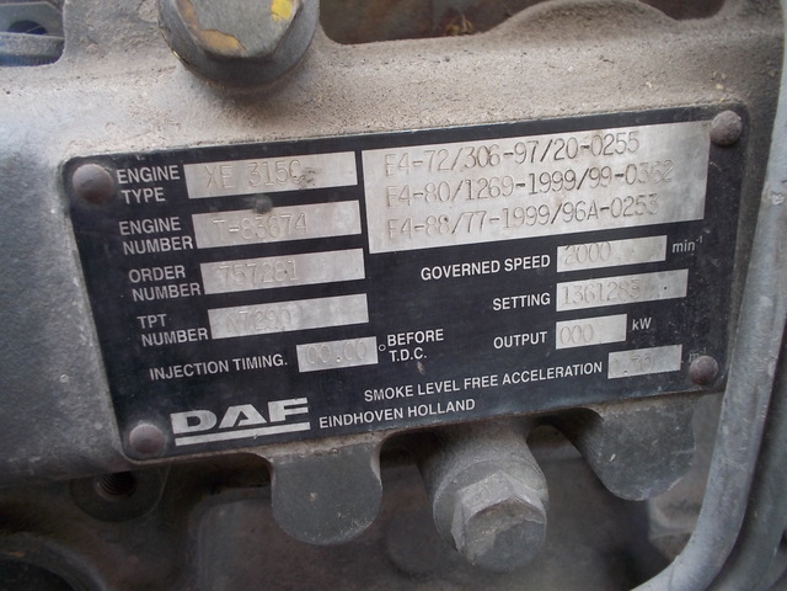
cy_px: 296
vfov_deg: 48.2
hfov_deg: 61.7
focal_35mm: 29
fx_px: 659
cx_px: 394
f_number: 3.3
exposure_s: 1/80
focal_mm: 4.1
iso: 80
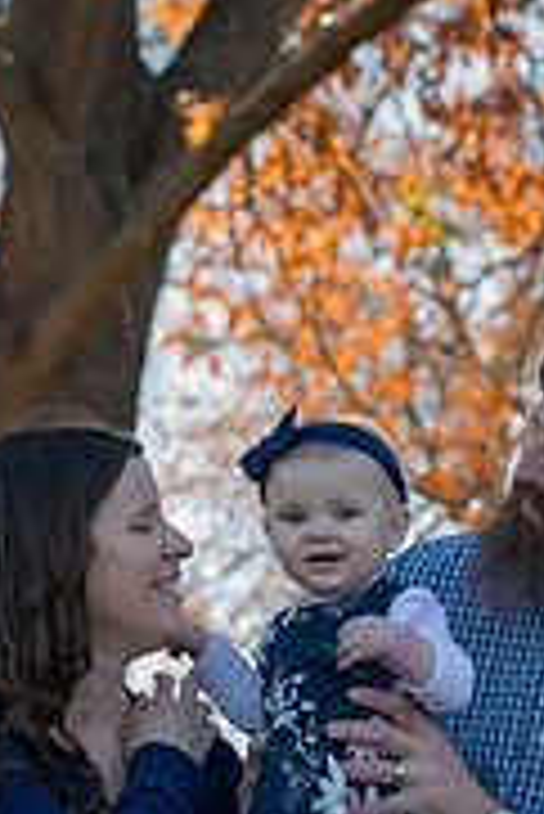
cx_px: 256
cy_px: 648
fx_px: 4502
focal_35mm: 199
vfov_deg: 10.3
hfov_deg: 6.9
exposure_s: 1/320
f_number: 6.3
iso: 400
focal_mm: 80
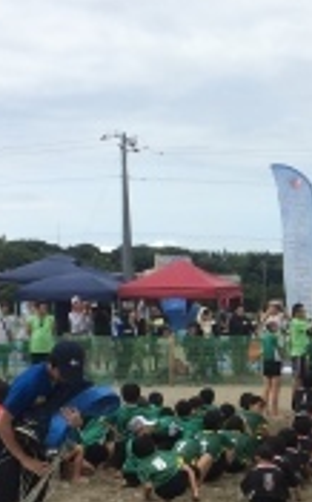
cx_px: 329
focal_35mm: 88
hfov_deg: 14.5
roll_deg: -1.0
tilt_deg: -2.6
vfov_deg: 23.3
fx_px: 1200
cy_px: 380
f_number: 2.2
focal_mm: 4.15
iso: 32
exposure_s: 1/3165
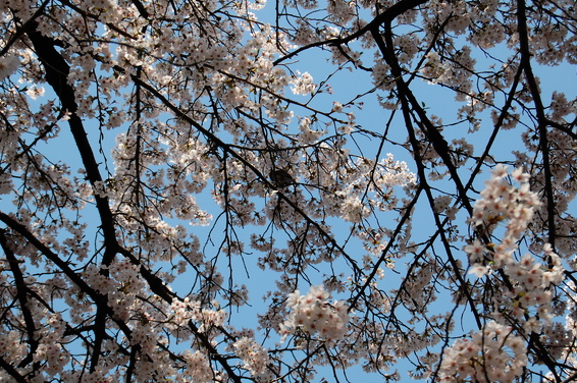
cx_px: 276
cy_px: 187
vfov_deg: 15.6
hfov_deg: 23.3
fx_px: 1401
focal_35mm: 88
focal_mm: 55
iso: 200
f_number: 9
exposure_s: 1/320
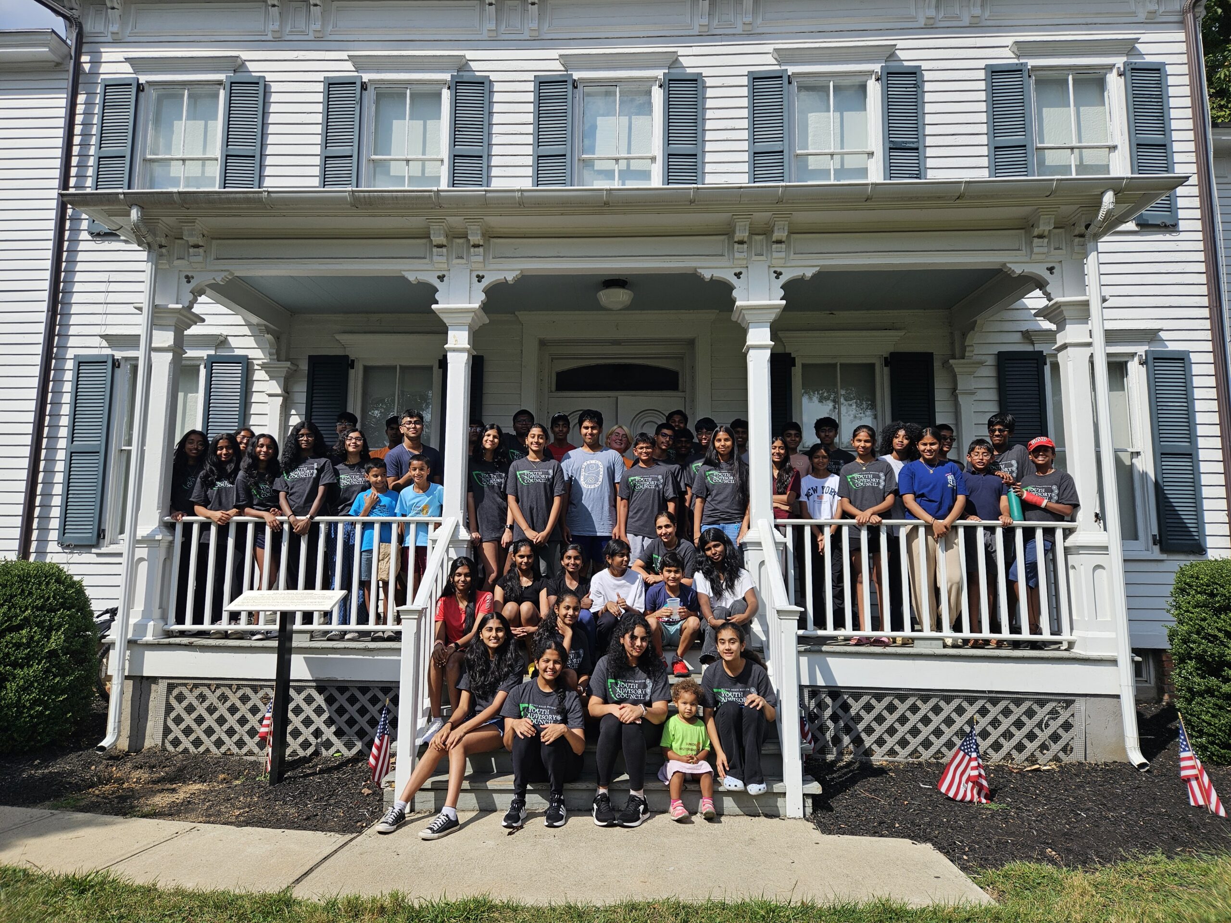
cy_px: 462
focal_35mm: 23
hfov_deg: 73.9
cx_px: 616
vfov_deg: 58.9
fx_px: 818
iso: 25
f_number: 1.8
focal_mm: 5.4
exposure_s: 1/2745
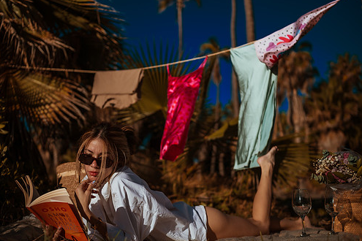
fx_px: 412
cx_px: 169
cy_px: 138
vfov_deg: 32.6
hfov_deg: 47.4
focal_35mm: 41
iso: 50
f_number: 1.8
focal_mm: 35
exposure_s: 1/6400
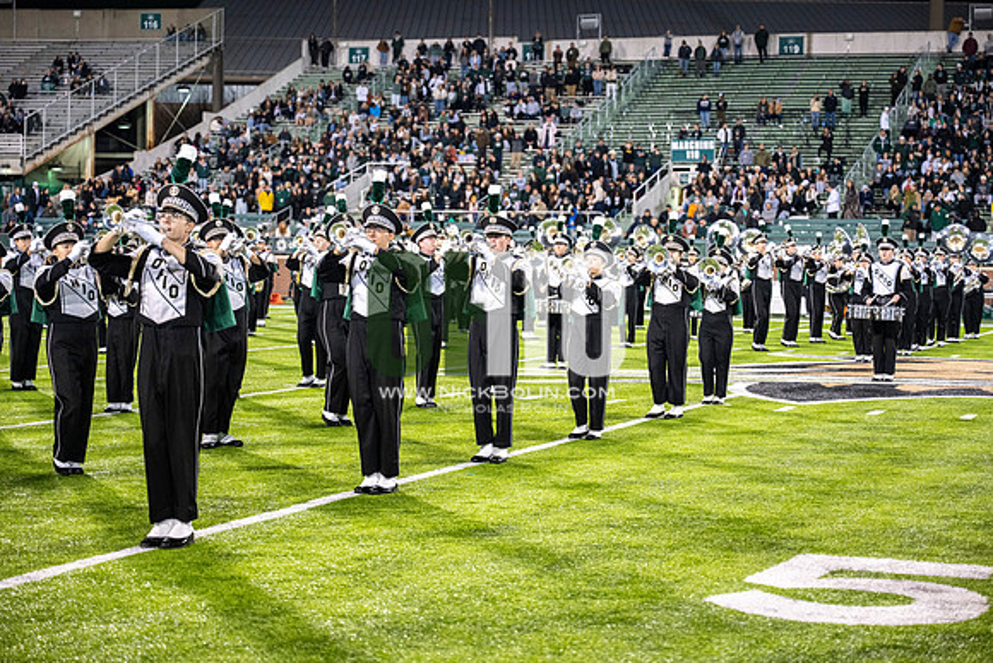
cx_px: 496
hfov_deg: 28.8
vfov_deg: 19.5
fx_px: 1931
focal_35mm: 70
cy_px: 332
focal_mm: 70
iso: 1250
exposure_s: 1/500
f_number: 3.2
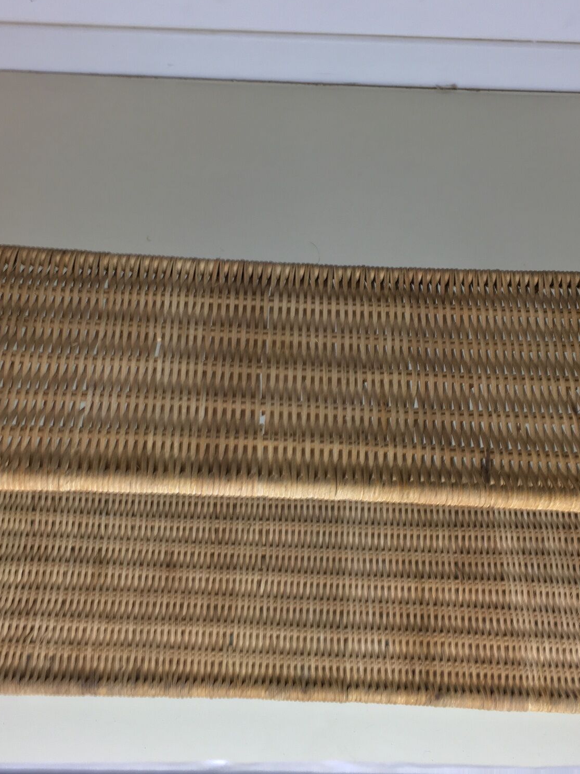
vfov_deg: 47.9
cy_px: 385
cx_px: 275
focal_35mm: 39
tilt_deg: -52.1
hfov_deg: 36.8
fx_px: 871
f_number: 2.2
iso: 25
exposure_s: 1/33
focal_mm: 4.15
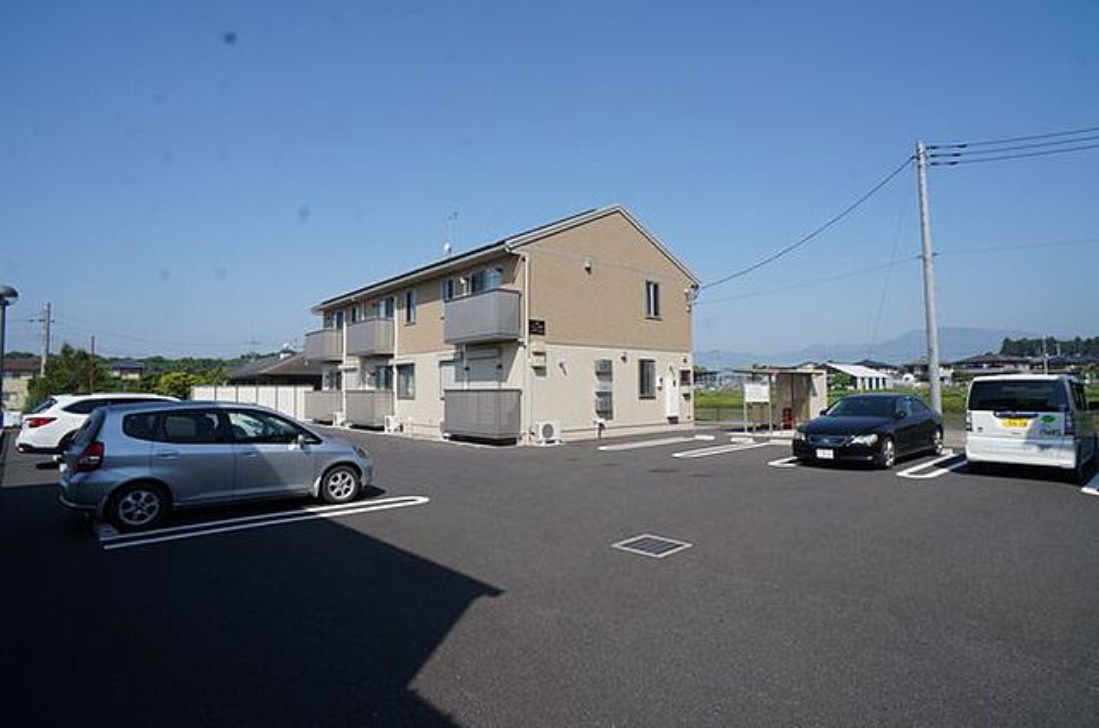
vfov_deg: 52.9
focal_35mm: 24
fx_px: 731
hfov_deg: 73.8
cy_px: 364
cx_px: 550
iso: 100
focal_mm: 16
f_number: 11
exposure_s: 1/125
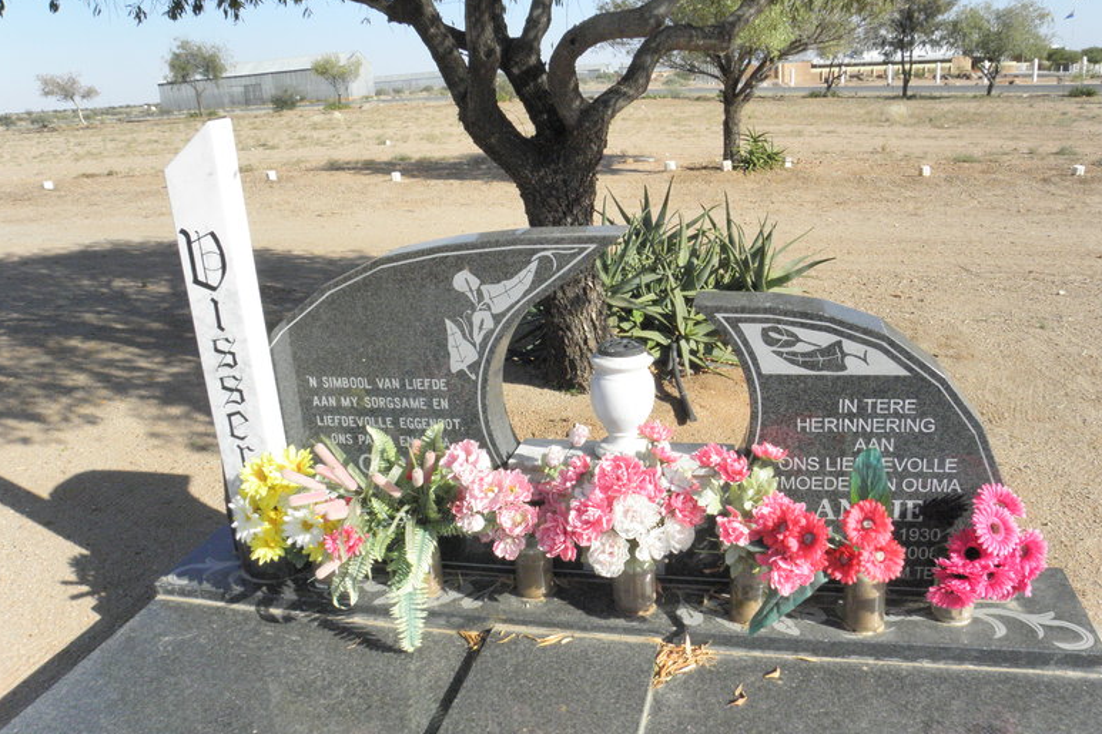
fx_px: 857
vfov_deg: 46.4
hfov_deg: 65.5
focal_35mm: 28
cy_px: 375
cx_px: 557
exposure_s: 1/640
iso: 200
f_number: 6.3
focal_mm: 4.6
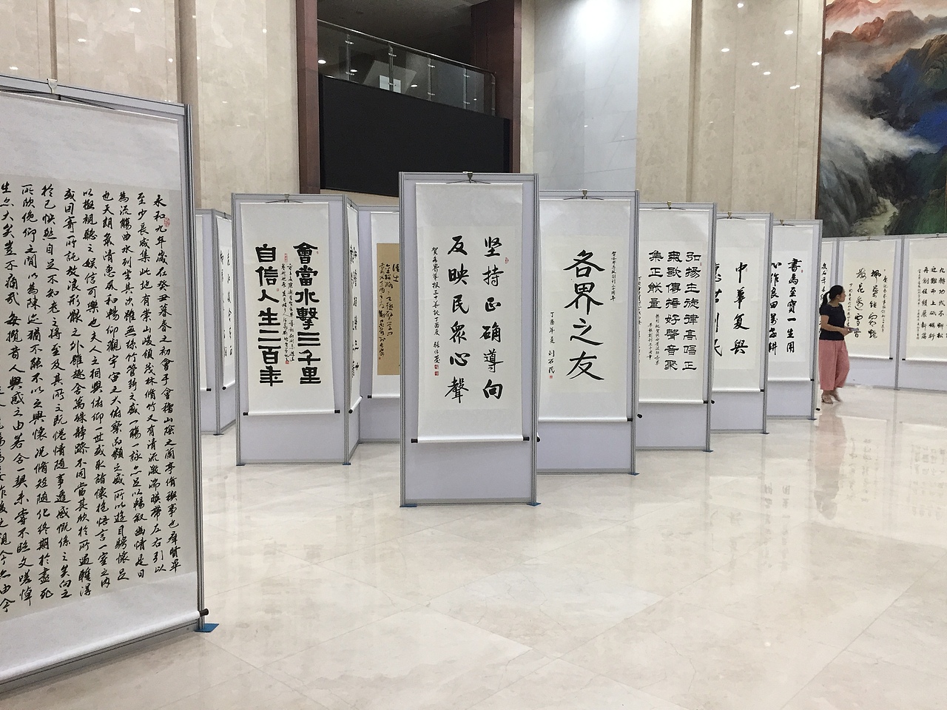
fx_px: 793
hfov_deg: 61.7
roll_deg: -0.3
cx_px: 474
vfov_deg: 48.2
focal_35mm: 29
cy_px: 355
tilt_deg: -4.6
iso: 125
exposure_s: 1/33
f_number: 2.2
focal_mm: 4.15
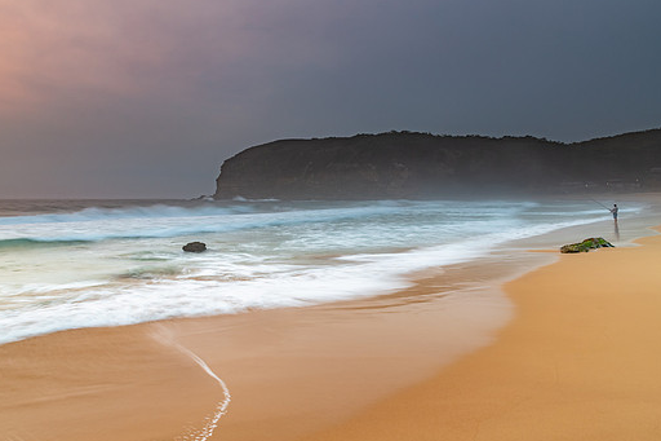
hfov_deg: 63.6
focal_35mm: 29
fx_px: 532
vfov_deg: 44.9
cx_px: 307
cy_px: 204
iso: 250
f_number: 8
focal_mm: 24
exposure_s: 1/1.25
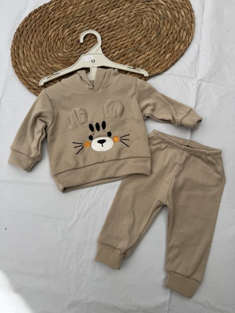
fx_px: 217
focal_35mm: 24
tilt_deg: -79.9
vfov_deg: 71.6
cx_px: 118
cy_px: 156
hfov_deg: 56.8
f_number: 1.78
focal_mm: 6.76
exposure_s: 1/2710
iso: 80
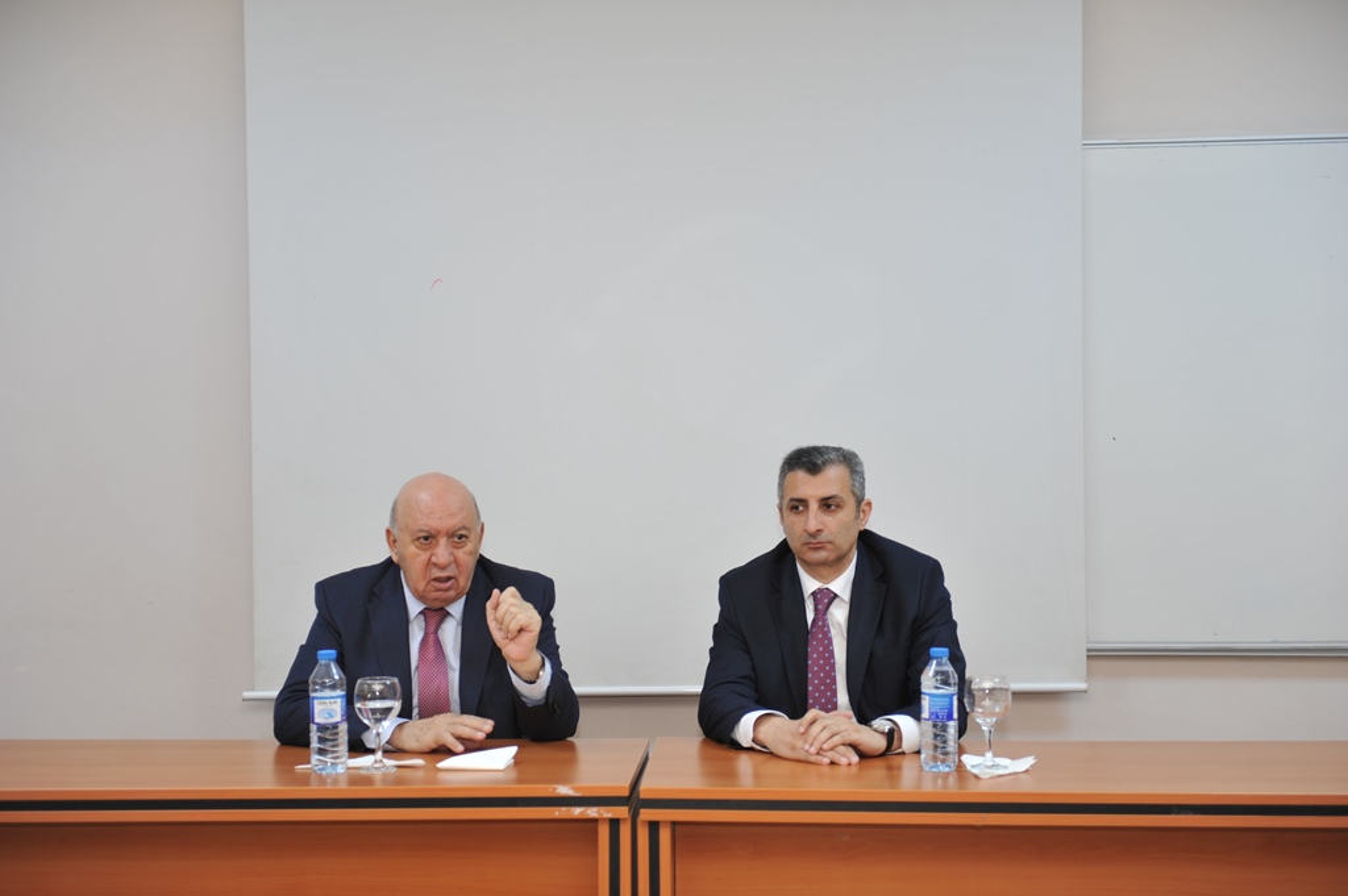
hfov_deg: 35.7
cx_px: 674
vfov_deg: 24.2
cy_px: 448
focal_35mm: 56
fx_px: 2095
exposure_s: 1/60
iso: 320
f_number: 2.8
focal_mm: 56
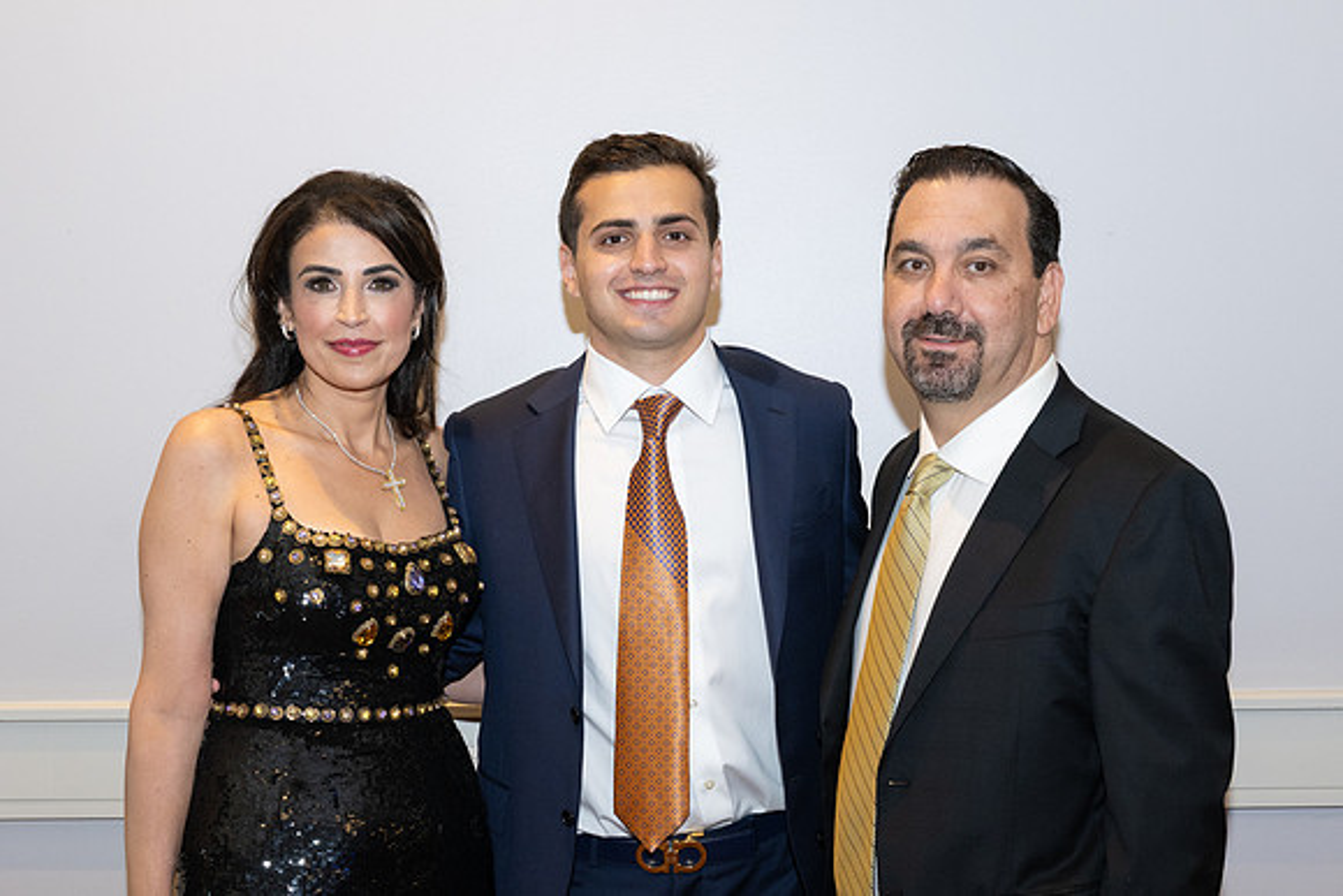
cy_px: 603
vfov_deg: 23.7
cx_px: 705
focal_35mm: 57
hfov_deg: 35.1
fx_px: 2121
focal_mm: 38
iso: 800
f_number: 5.6
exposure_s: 1/100
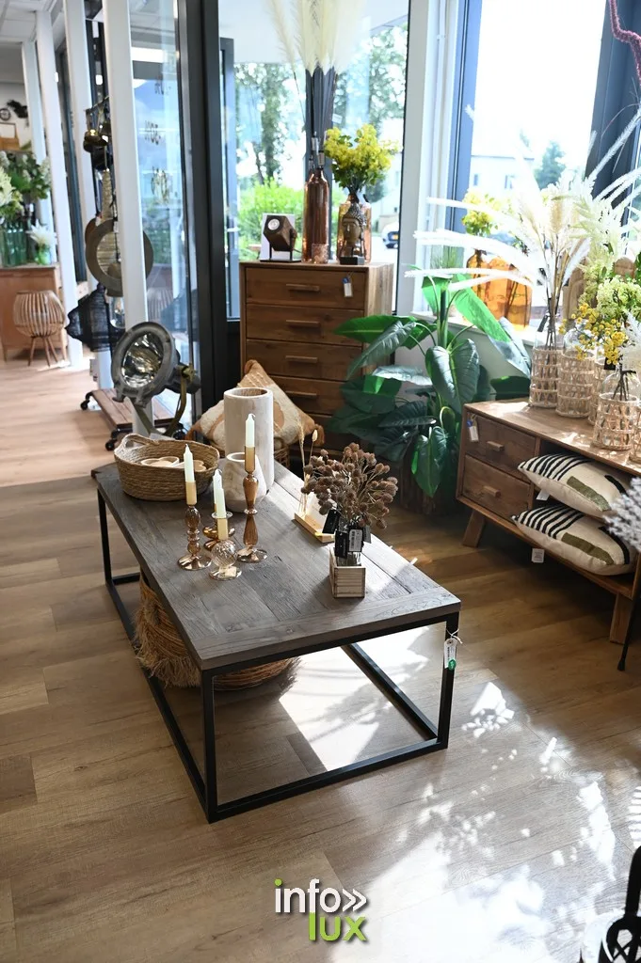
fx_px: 749
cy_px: 482
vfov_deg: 65.5
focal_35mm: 28
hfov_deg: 46.3
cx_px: 320
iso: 1000
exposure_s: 1/500
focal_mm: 28
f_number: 4
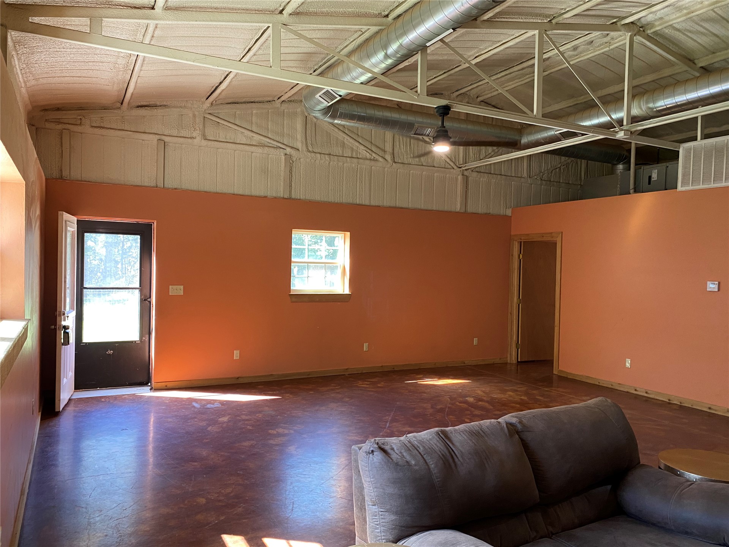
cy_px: 274
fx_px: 548
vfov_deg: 53.1
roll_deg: -2.0
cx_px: 364
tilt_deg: -2.1
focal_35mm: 26
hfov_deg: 67.3
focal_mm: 4.25
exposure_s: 1/59
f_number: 1.8
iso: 160
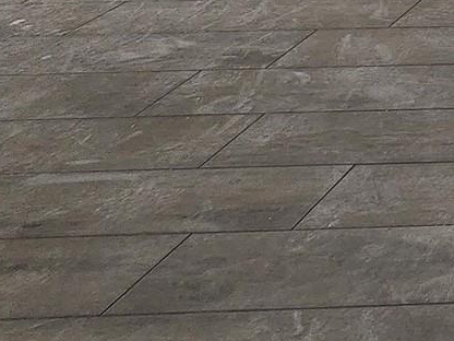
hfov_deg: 16.8
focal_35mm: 64
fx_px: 839
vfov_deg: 16.1
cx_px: 1007
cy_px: -390
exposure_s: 1/60
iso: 100
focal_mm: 2.2
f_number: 2.2
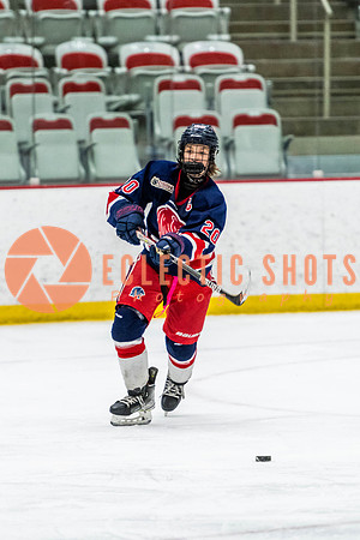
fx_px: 4699
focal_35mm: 313
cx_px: 180
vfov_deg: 6.6
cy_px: 249
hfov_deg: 4.4
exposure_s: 1/640
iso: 3200
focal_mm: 190
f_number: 2.8
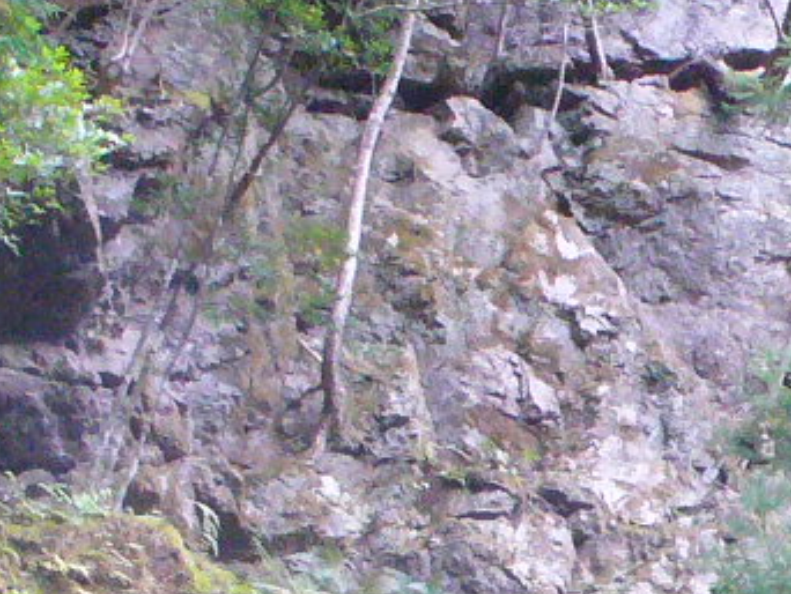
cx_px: 1099
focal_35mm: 173
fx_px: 3956
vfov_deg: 8.5
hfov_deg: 11.1
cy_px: 700
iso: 400
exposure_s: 1/125
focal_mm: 6.1
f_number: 2.8
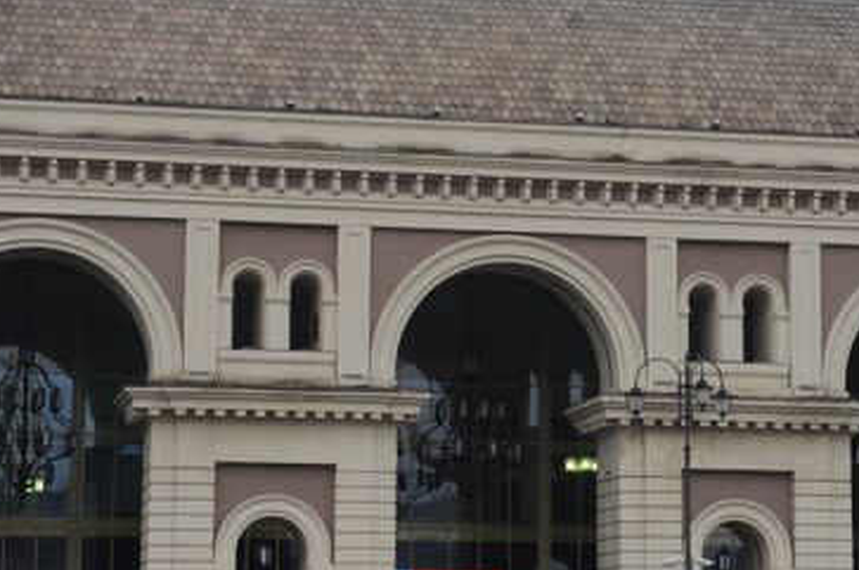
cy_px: 258
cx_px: 487
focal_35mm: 112
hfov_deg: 18.3
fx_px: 2669
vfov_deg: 12.2
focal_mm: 58
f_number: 6.3
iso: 1250
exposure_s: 1/250
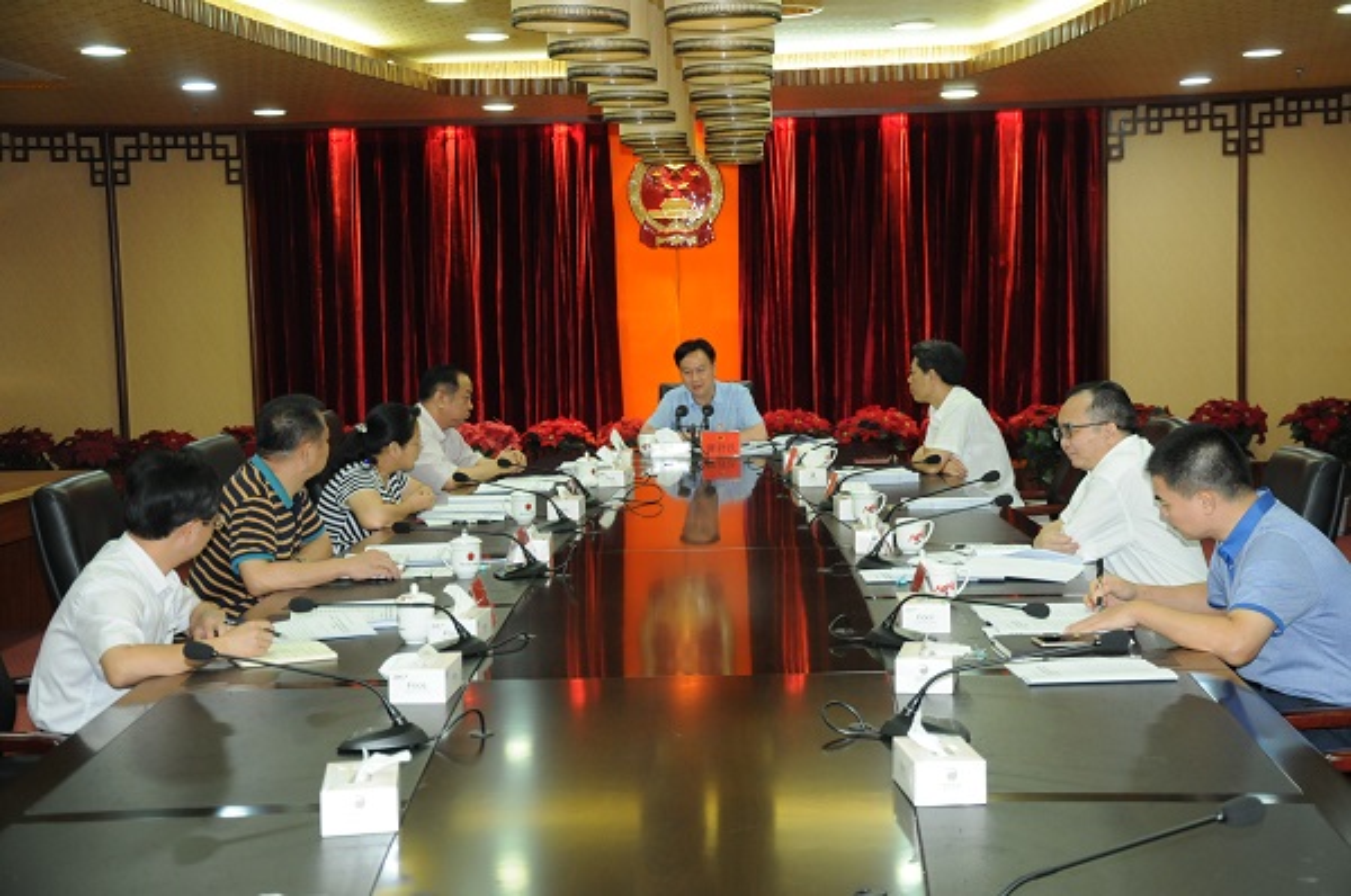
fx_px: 1967
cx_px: 676
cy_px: 448
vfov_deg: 25.7
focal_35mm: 52
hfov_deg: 37.9
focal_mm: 35
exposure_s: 1/60
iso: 1100
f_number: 4.5
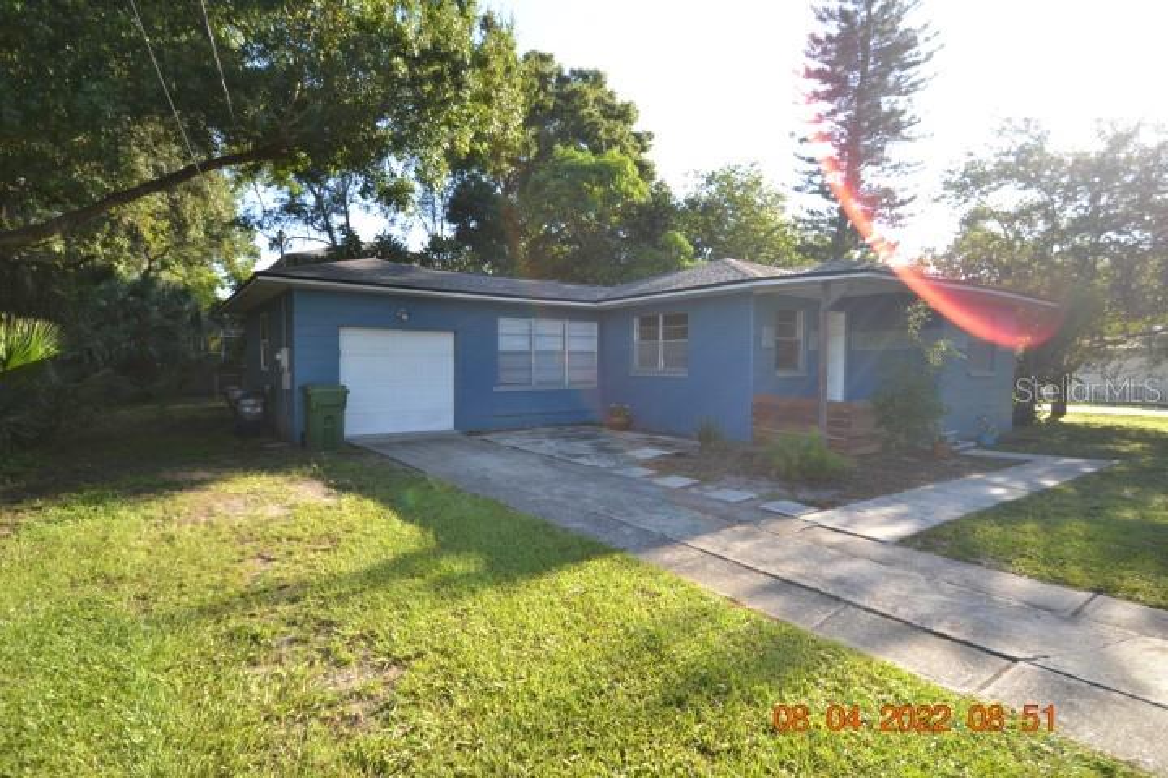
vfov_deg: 69.7
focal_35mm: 17
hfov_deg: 92.4
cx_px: 584
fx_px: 560
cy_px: 389
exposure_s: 1/200
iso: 100
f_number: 5.6
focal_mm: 11.5
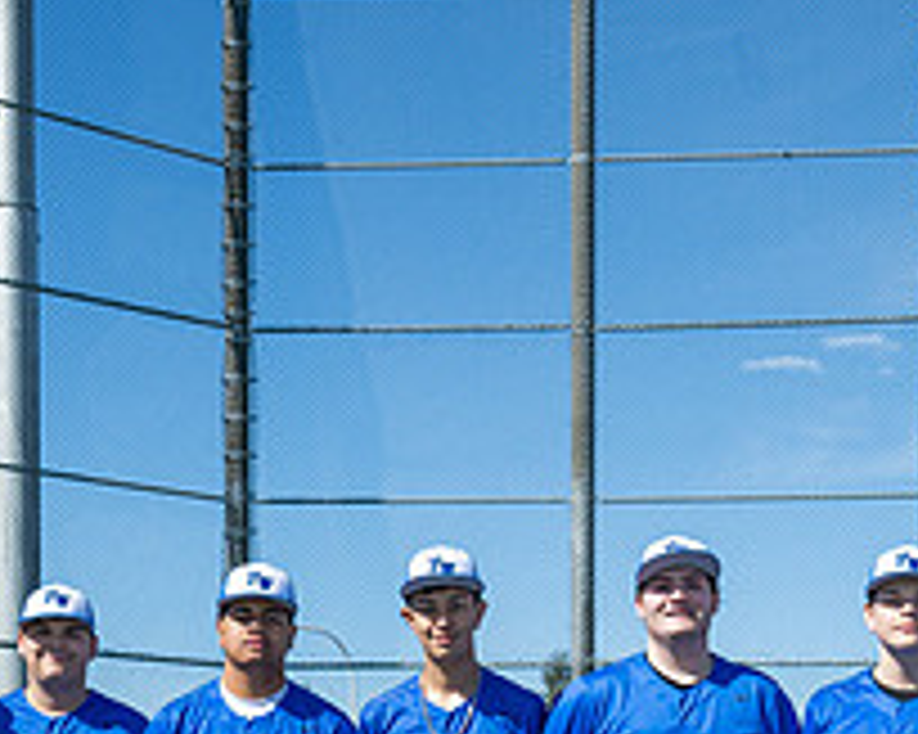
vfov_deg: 18.5
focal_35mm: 77
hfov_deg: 24.7
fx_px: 2091
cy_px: 953
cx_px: 527
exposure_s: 1/800
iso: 100
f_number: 4
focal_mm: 24
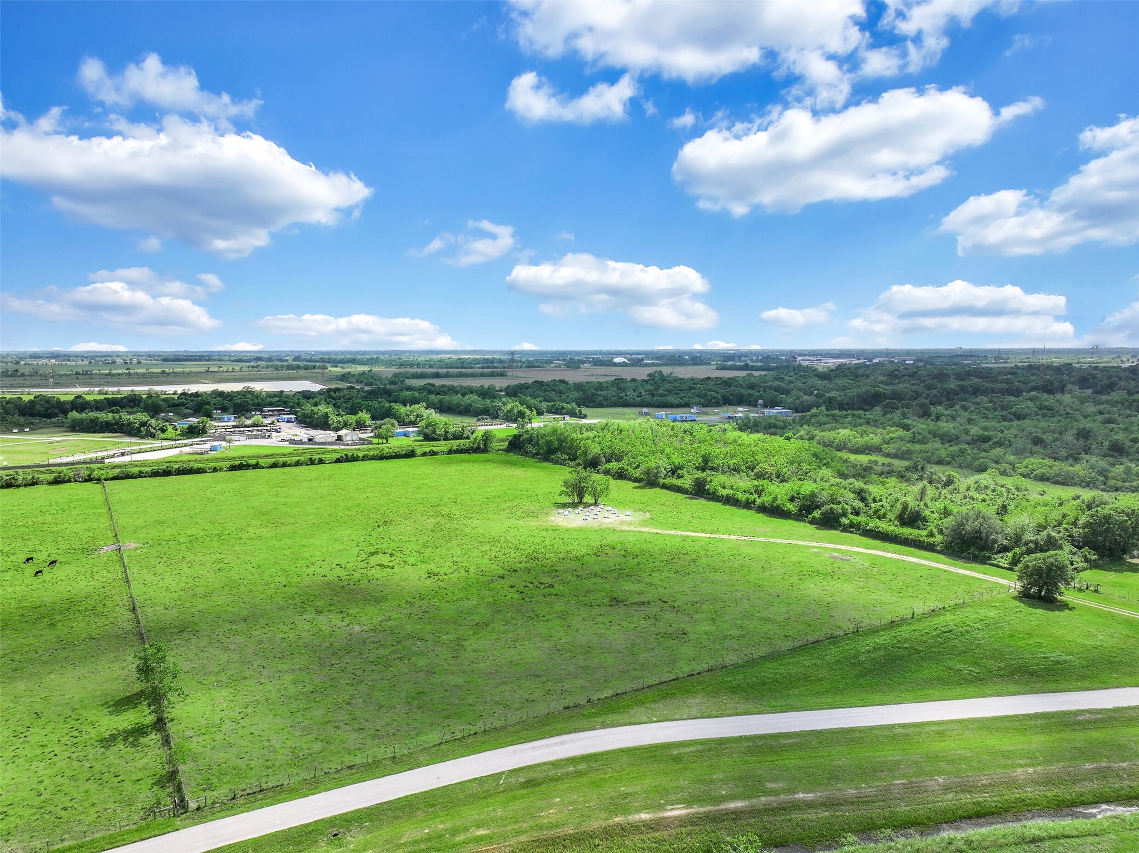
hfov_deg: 71.6
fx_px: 789
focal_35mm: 24
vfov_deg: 56.8
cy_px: 426
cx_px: 570
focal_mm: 12.29
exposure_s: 1/4000
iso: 160
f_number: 2.8
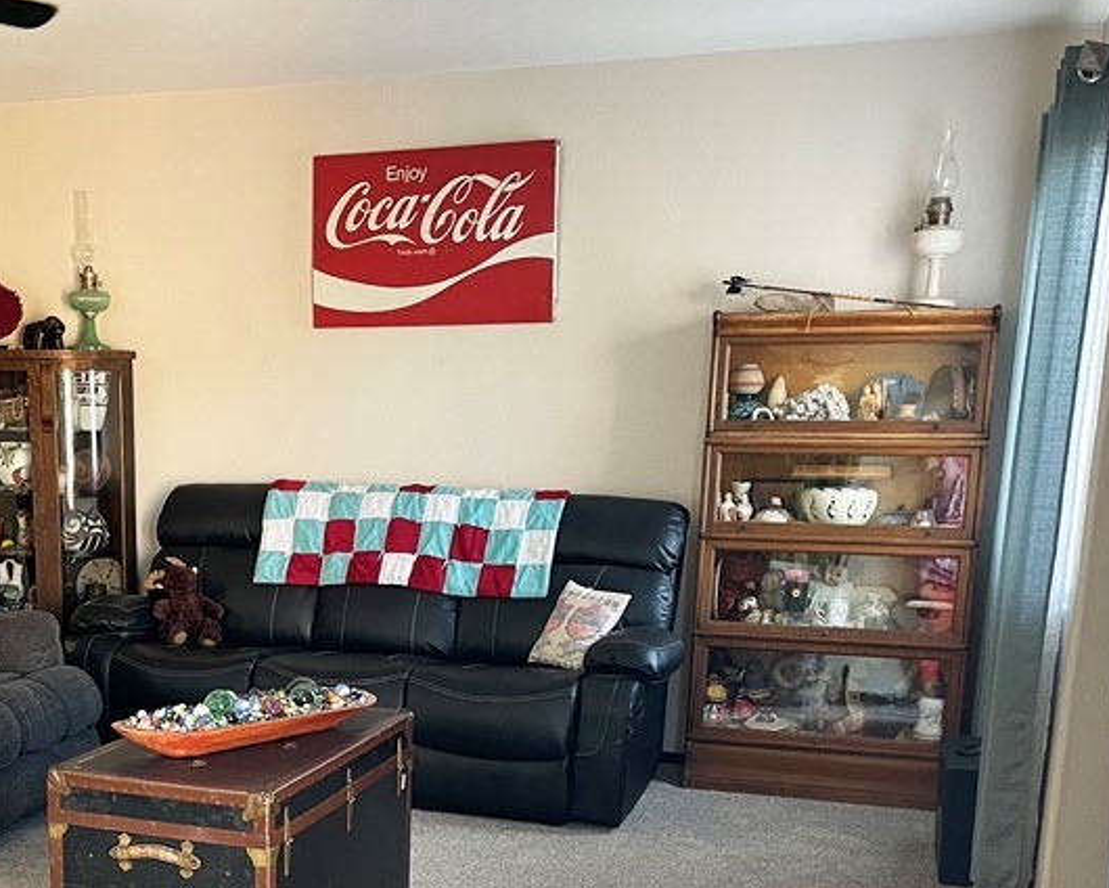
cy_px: 739
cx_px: 295
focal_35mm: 49
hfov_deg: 37.2
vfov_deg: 29.9
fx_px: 1608
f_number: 1.6
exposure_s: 1/60
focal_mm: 4.2
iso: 200
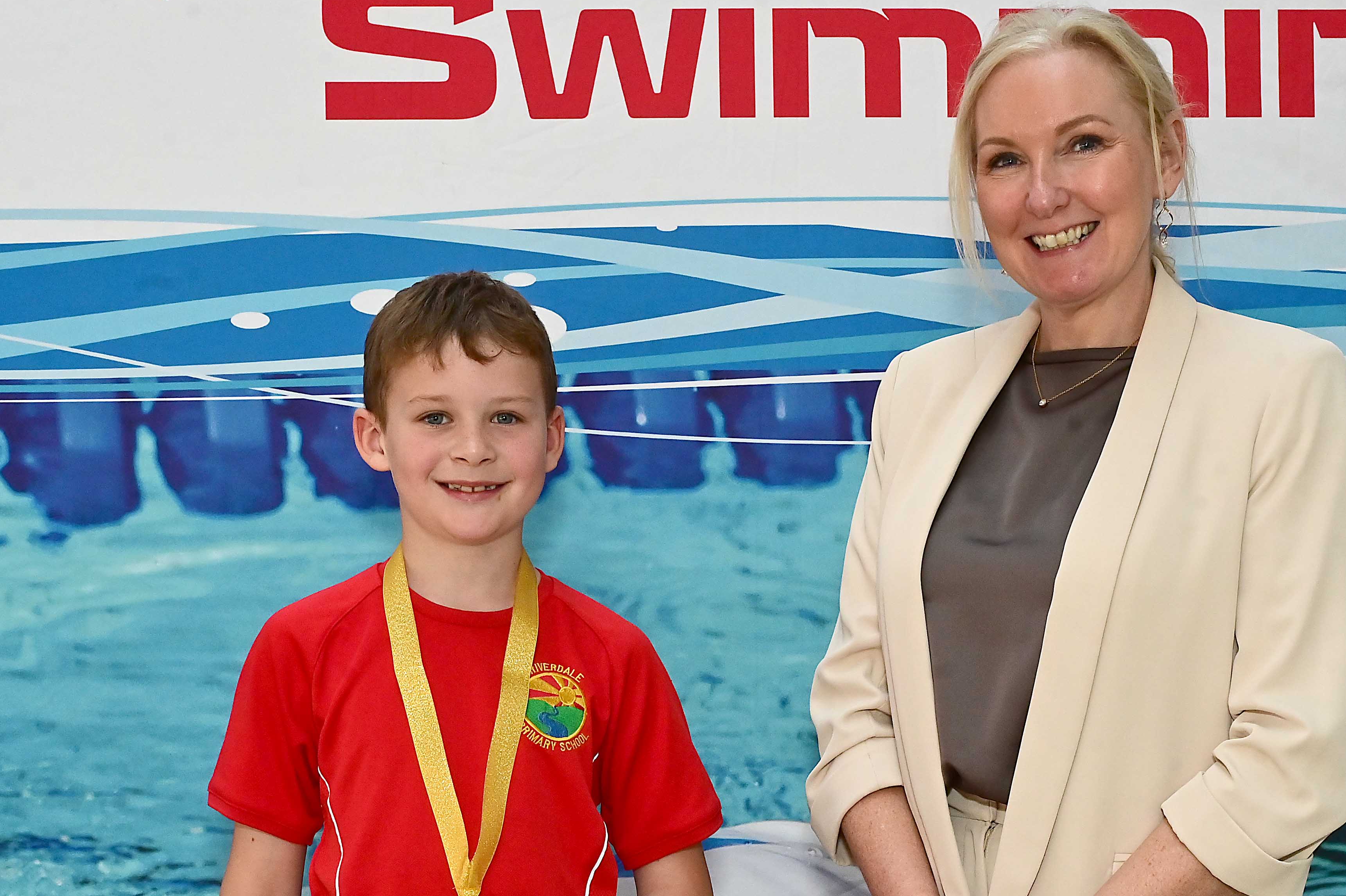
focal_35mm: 65
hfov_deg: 31.0
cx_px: 719
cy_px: 650
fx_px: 2429
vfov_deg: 20.8
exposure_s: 1/160
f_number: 13
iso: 1600
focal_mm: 37
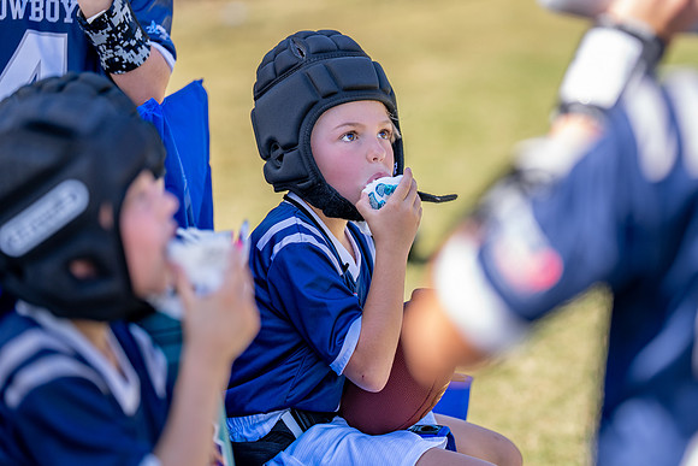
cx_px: 361
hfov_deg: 12.9
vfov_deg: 8.6
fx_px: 3087
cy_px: 214
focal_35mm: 159
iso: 160
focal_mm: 140
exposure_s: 1/800
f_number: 2.8
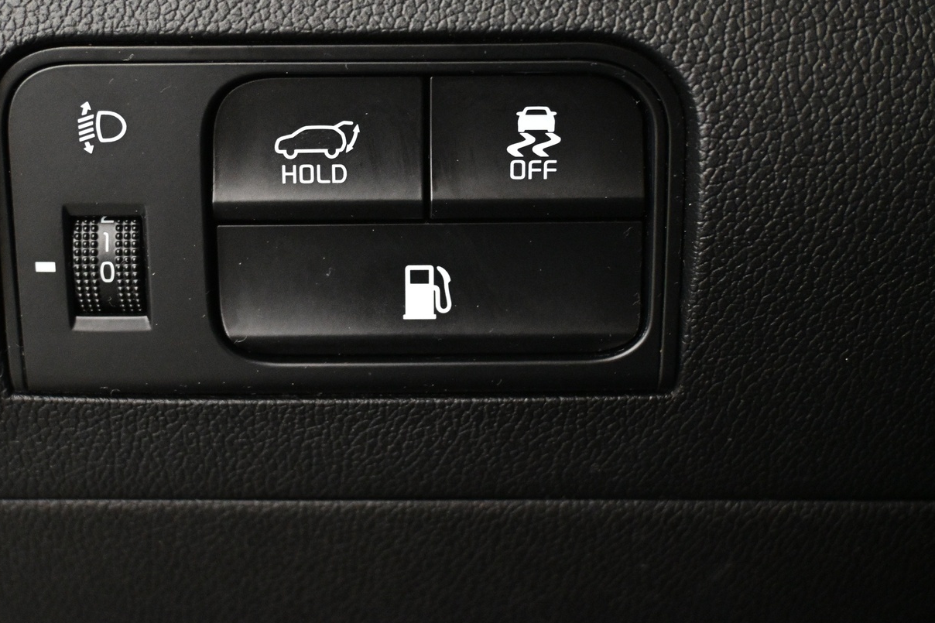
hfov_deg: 35.8
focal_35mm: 55
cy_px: 229
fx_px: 1437
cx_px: 327
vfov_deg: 24.4
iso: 4000
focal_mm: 27.5
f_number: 4.5
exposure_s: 1/25
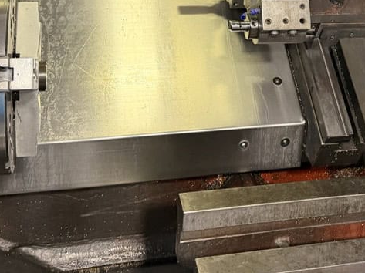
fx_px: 685
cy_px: -17
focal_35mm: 65
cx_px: 288
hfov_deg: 29.2
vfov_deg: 21.5
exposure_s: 1/60
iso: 320
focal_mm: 6.8
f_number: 1.8
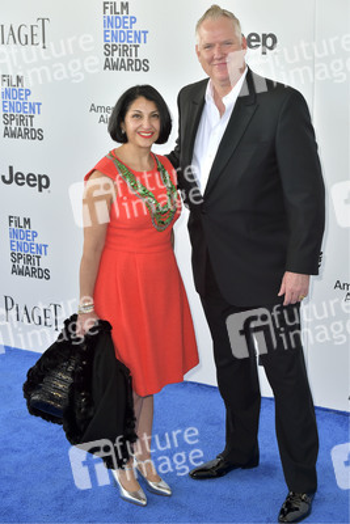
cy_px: 262
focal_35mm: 70
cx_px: 175
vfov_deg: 28.8
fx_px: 1020
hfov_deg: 19.5
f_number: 6.3
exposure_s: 1/320
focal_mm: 70
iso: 500
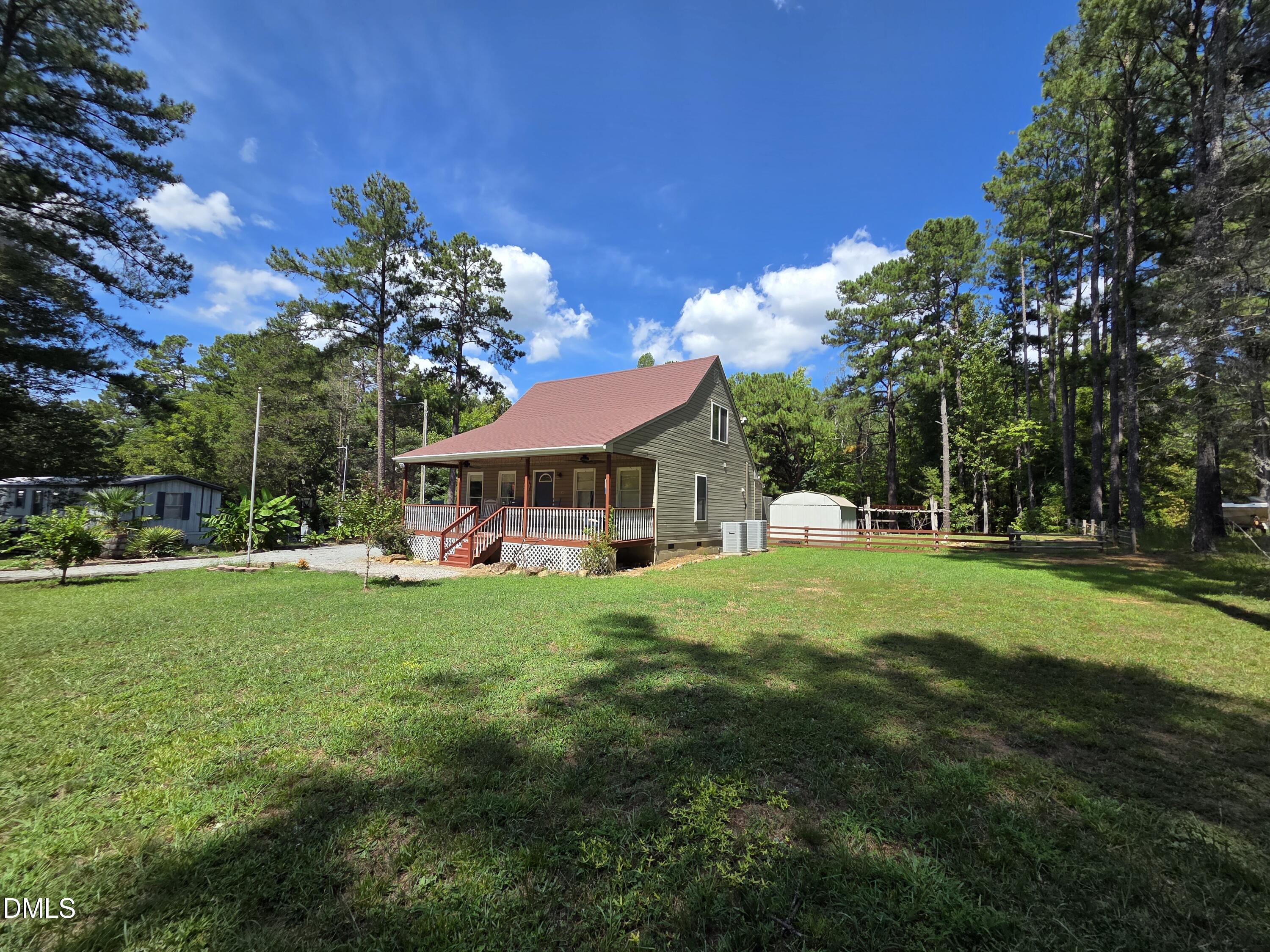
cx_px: 635
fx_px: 477
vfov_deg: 89.9
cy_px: 476
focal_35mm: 13
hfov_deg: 106.2
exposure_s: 1/1546
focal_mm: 2.2
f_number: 2.2
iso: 50
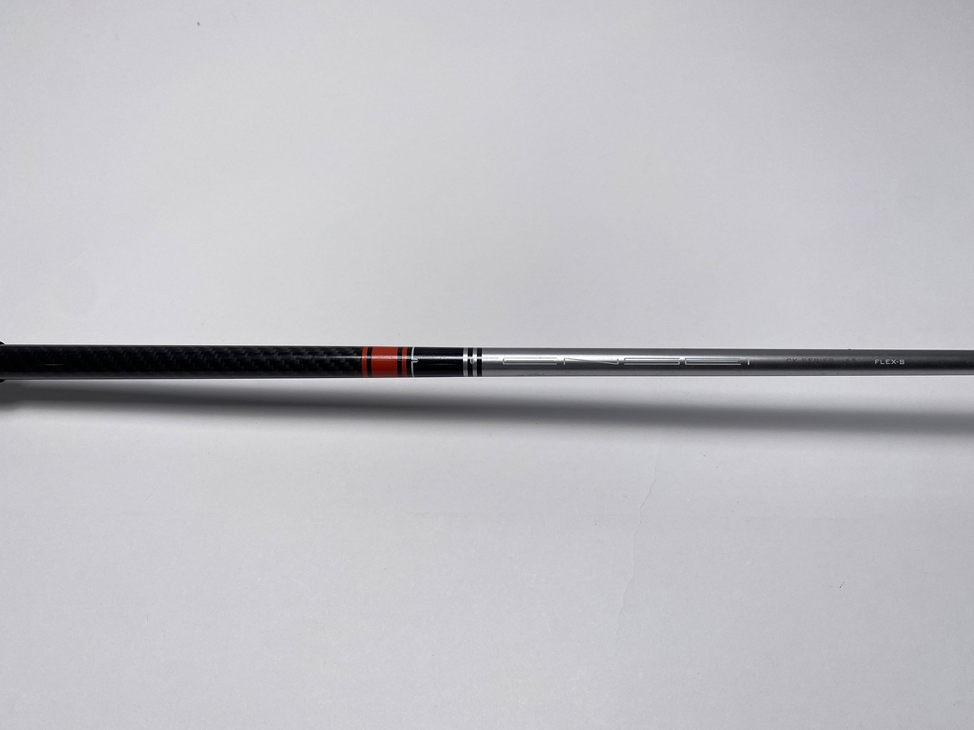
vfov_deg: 51.4
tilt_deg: -59.6
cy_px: 361
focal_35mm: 27
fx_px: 760
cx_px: 489
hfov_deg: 65.3
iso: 32
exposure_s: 1/965
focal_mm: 4.25
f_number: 1.8
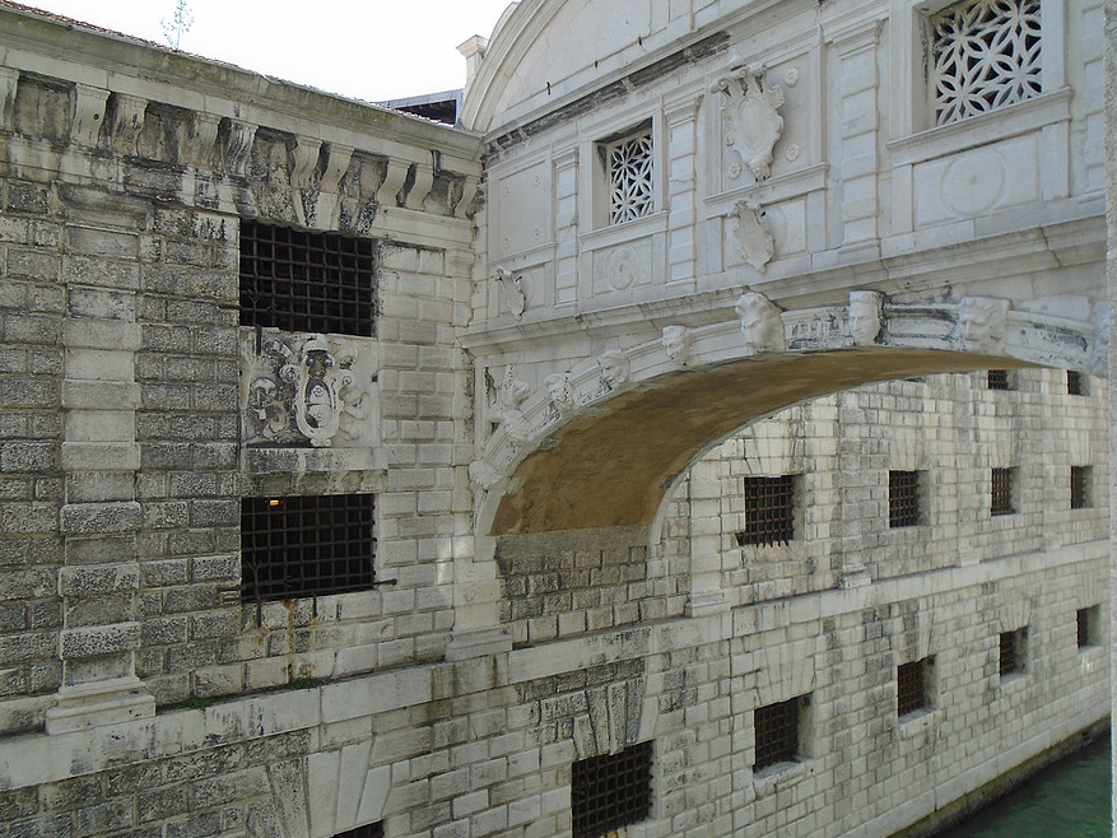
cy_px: 431
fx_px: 904
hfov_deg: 63.4
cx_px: 585
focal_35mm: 28
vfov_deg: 49.7
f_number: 3.2
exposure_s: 1/500
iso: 100
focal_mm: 4.6
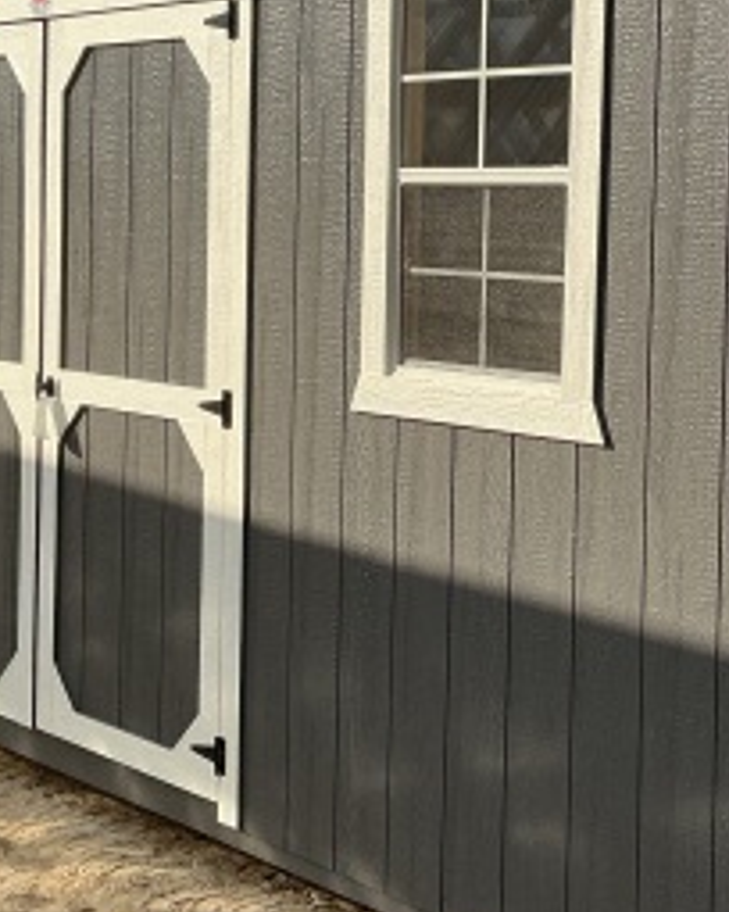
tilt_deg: -2.7
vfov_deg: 26.7
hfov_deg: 21.3
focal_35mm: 71
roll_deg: +0.5
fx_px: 1915
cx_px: 561
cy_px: 329
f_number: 1.8
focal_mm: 3
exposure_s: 1/1912
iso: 25
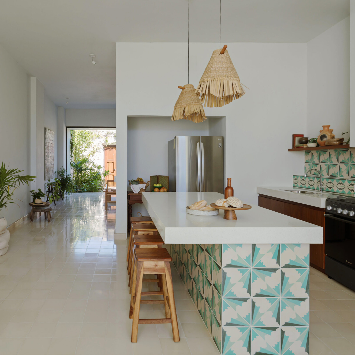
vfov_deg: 67.2
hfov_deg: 65.1
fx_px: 267
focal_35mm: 23
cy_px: 171
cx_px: 112
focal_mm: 17
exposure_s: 1/50
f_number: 7.1
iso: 200
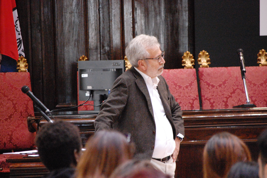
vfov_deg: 5.5
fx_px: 1834
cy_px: 89
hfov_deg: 8.3
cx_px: 134
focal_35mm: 248
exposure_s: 1/50
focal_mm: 165
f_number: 5.3
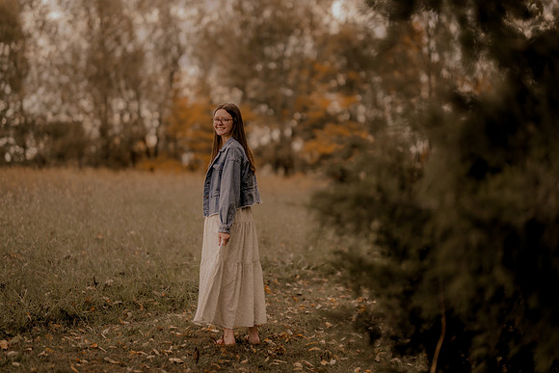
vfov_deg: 16.1
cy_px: 186
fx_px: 1320
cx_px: 280
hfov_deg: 23.9
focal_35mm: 85
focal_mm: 85
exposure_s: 1/2000
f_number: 1.4
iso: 200
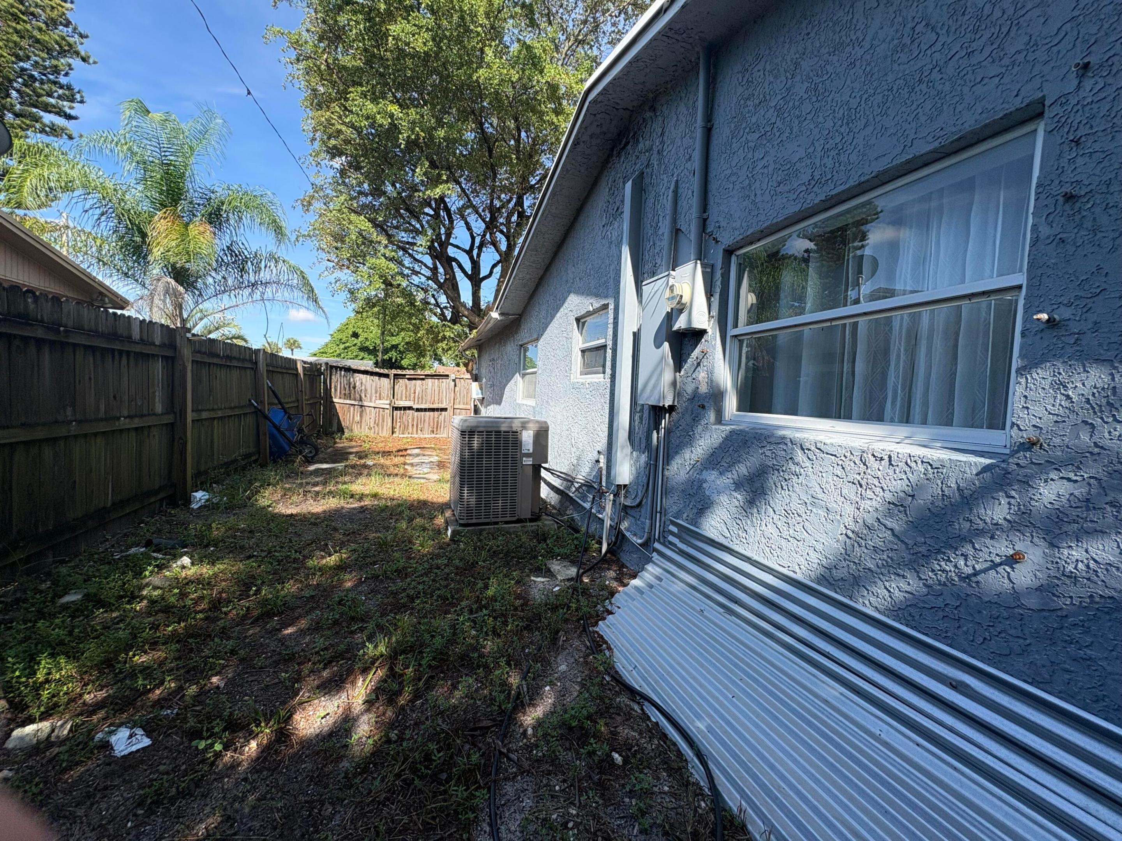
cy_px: 420
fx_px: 454
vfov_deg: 85.7
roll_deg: -2.6
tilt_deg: -3.4
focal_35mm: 14
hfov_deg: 102.1
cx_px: 561
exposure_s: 1/849
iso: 40
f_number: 2.2
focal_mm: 2.22
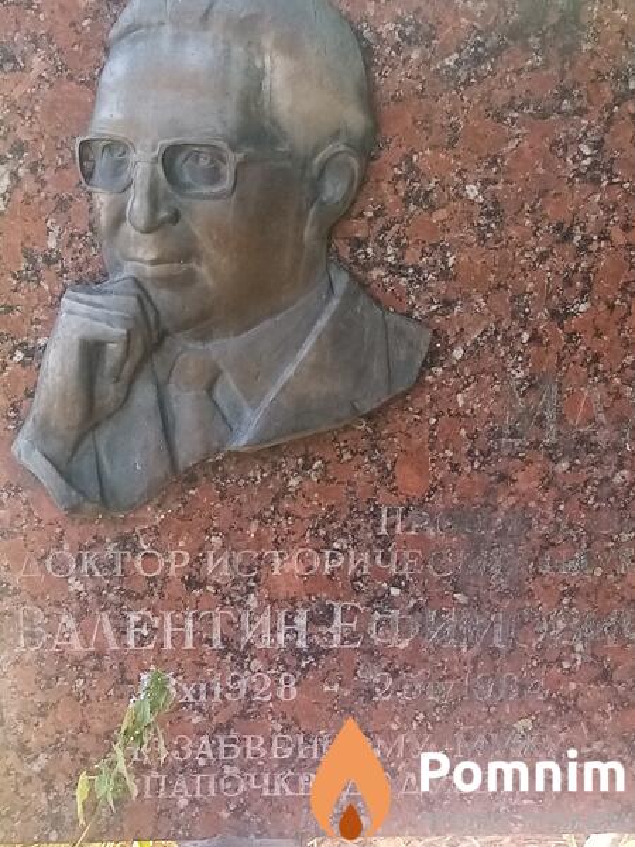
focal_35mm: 26
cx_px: 318
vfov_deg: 67.3
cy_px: 424
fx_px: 636
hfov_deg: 53.1
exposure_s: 1/33.3
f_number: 1.8
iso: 108
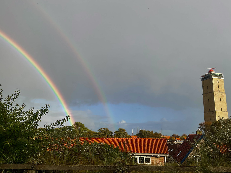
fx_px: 194
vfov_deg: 48.2
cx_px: 116
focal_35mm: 29
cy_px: 86
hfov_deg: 61.7
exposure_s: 1/1490
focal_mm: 3
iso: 16
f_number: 1.8
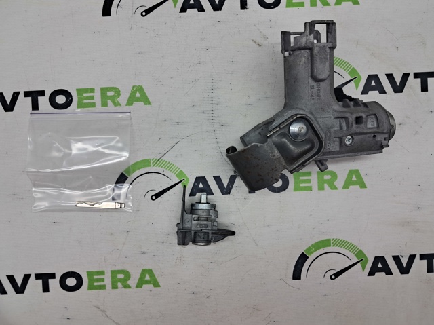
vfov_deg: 51.3
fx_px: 338
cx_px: 217
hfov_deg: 65.4
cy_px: 162
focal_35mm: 27
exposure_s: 1/100
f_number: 1.8
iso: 50
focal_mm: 4
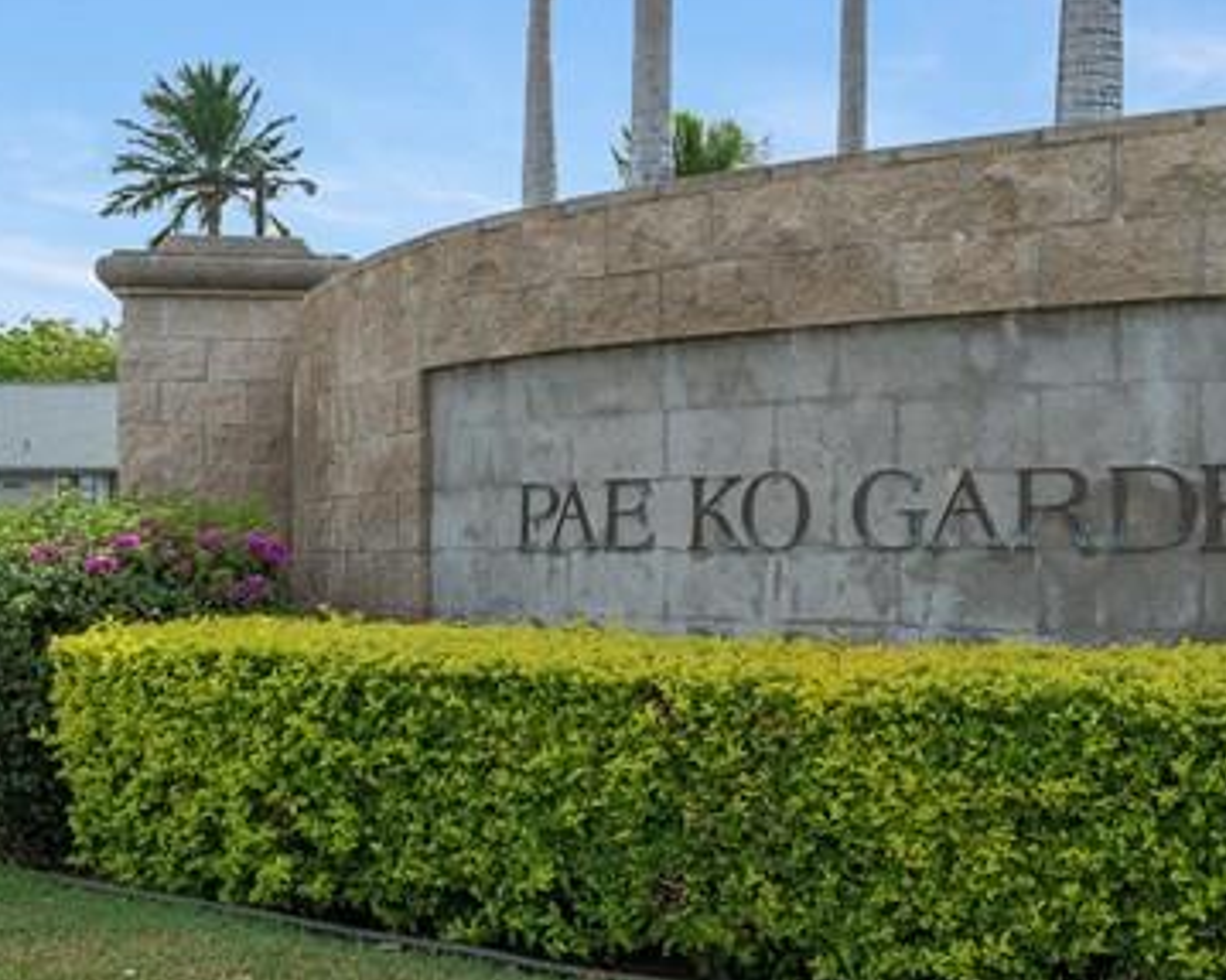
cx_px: 642
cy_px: 526
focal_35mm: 55
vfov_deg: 27.6
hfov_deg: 34.2
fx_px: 1995
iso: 320
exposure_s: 1/5000
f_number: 4
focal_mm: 21
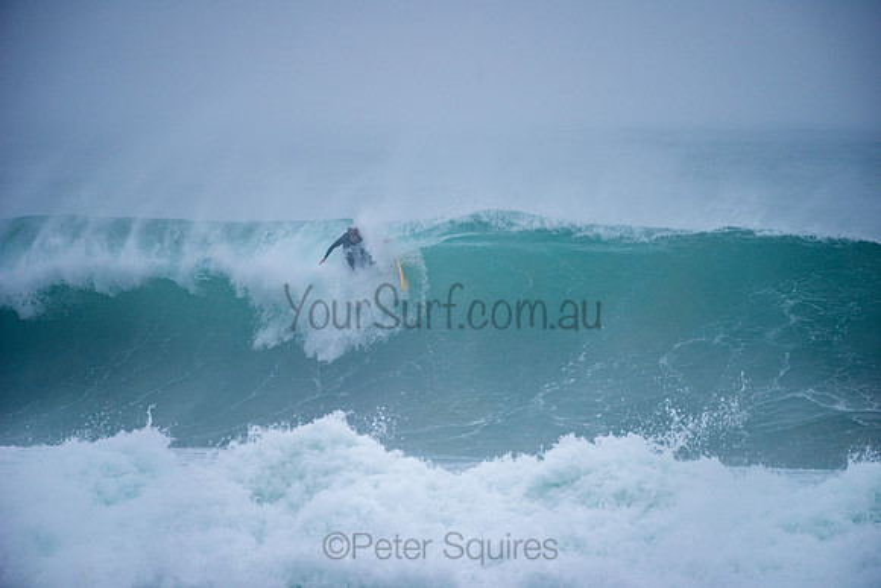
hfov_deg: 4.1
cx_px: 440
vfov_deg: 2.8
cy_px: 294
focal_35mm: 500
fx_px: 12238
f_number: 5.6
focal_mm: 500
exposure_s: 1/1000
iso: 360
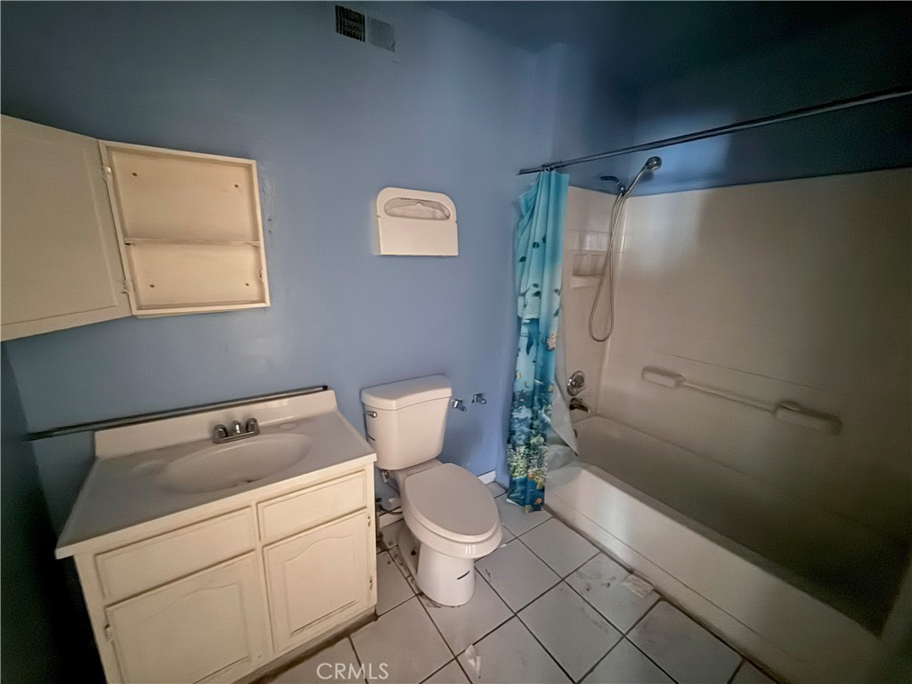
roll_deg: -1.9
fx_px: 369
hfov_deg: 102.1
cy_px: 342
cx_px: 456
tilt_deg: -13.0
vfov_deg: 85.7
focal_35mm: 14
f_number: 2.2
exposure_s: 1/8
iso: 2000
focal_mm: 2.22
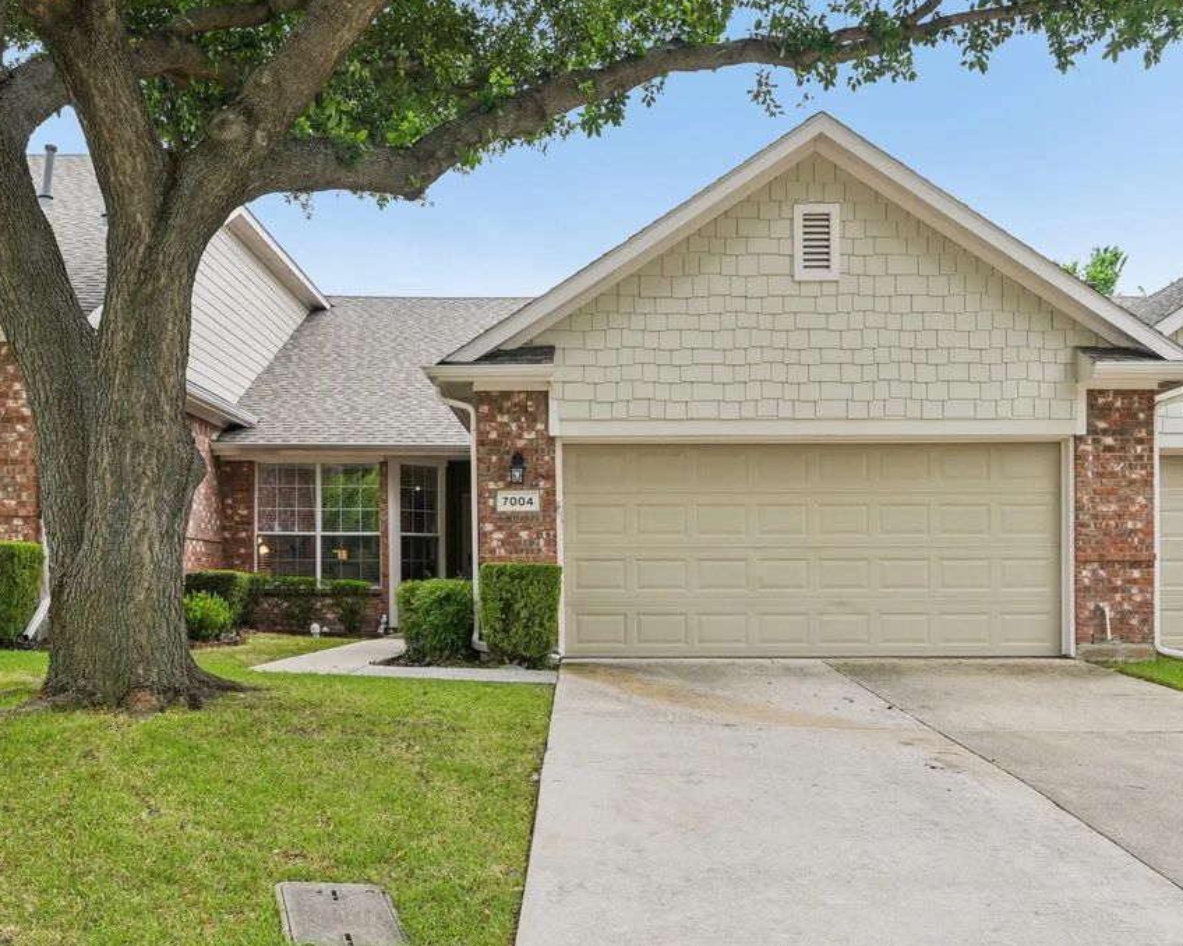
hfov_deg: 52.9
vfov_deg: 43.3
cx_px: 589
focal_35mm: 34
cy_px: 472
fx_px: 1190
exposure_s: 1/250
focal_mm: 30
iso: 400
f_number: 8
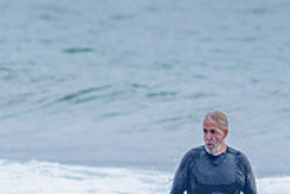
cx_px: 224
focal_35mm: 2045
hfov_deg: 1.0
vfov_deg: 0.7
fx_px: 16472
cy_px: 232
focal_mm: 500
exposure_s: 1/2000
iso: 280
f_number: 5.6
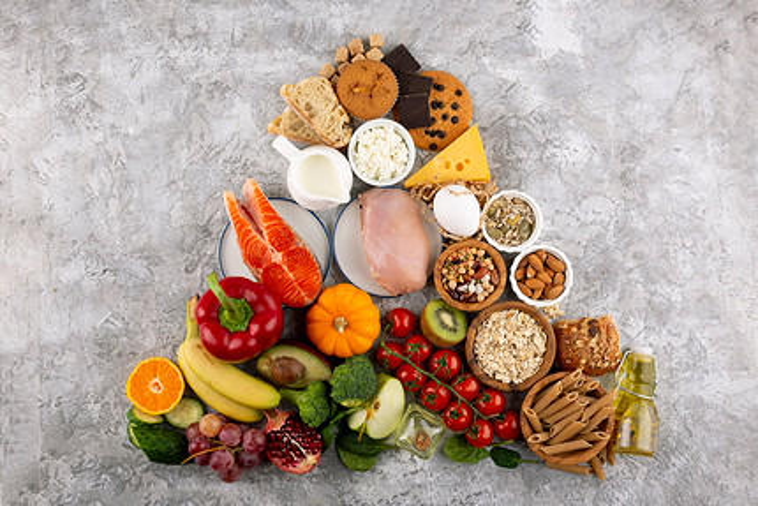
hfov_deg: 39.6
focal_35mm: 50
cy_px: 253
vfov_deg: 27.0
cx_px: 379
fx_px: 1053
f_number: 9
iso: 100
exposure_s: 1/100
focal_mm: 50
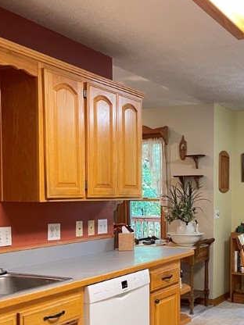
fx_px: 451
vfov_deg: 39.4
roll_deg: -0.9
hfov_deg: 29.3
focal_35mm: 48
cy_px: 206
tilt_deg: -0.4
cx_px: 206
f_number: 1.6
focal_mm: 5.1
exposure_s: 1/60
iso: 320
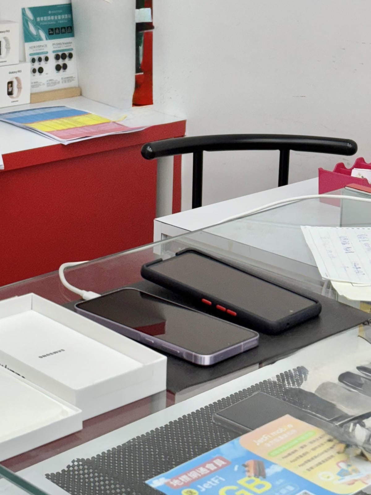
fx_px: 686
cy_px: 248
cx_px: 186
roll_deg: -2.2
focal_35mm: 48
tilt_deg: -9.5
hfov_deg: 30.3
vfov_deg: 39.7
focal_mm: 6.76
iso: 80
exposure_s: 1/288
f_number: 1.78
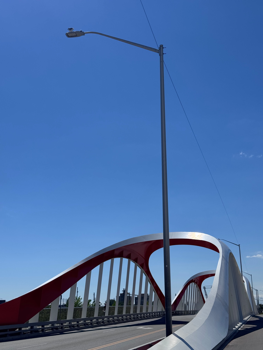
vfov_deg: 39.7
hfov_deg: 30.3
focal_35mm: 48
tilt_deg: +14.4
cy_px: 175
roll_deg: -1.3
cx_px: 132
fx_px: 486
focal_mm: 6.76
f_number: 1.78
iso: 80
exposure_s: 1/15385
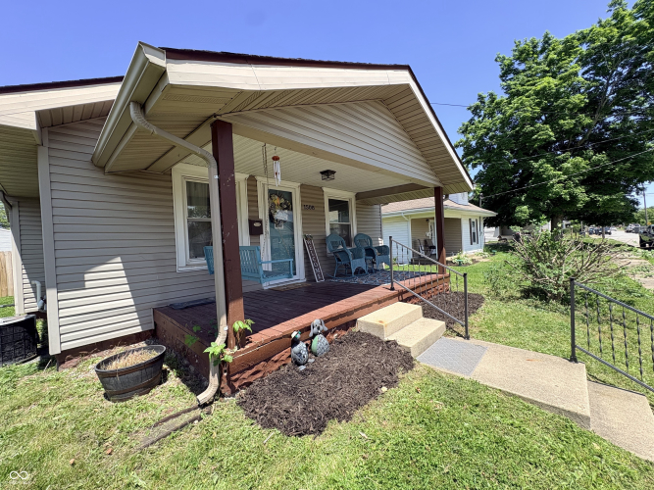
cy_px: 245
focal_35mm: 14
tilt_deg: -1.0
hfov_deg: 102.1
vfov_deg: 85.7
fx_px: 264
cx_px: 327
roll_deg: +3.2
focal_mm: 2.22
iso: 50
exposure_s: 1/700
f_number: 2.2
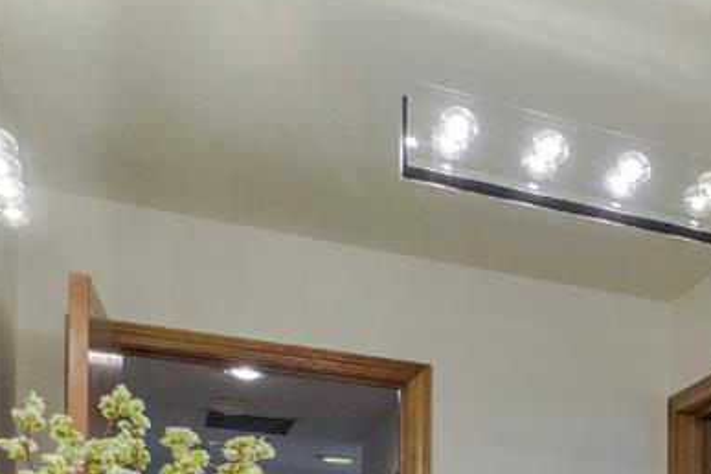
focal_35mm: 62
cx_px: 1132
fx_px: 1224
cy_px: 689
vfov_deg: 19.4
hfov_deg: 23.8
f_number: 5
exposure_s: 1/20
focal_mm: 11
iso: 100
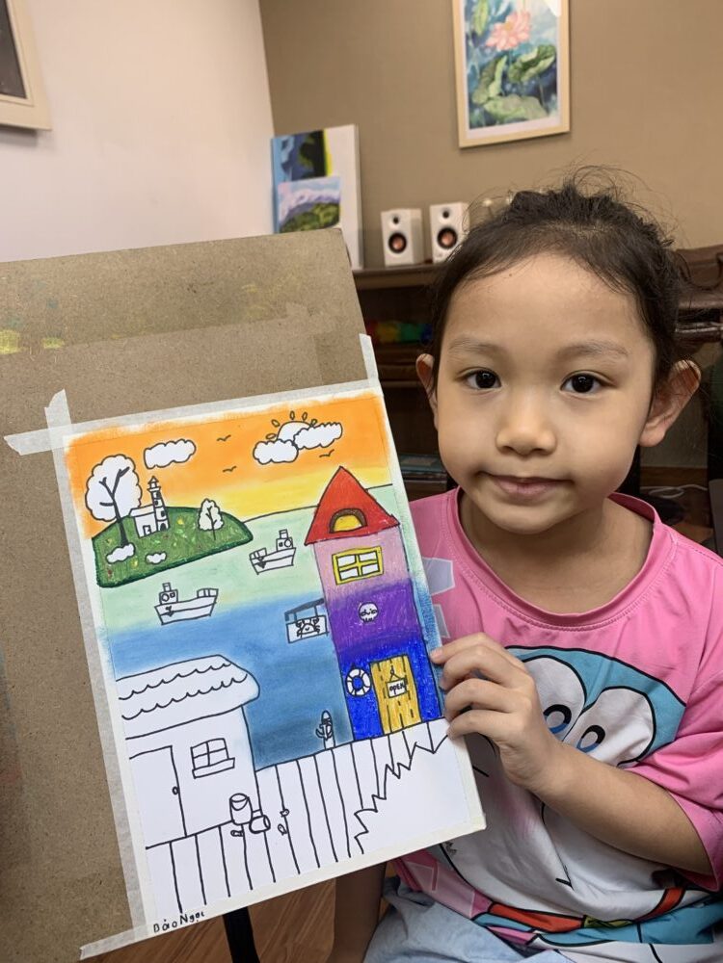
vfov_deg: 67.3
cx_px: 362
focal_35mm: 26
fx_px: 724
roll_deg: +4.1
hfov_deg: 53.1
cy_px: 482
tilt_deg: -17.8
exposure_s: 1/121
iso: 80
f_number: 1.8
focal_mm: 4.25
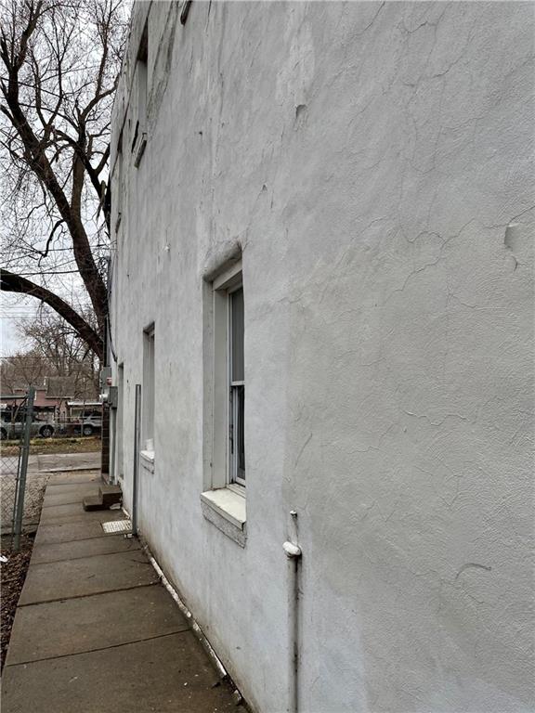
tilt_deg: +5.7
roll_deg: +0.2
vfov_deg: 67.3
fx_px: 536
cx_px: 268
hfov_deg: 53.1
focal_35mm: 26
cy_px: 356
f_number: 1.6
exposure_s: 1/611
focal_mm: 5.1
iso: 32
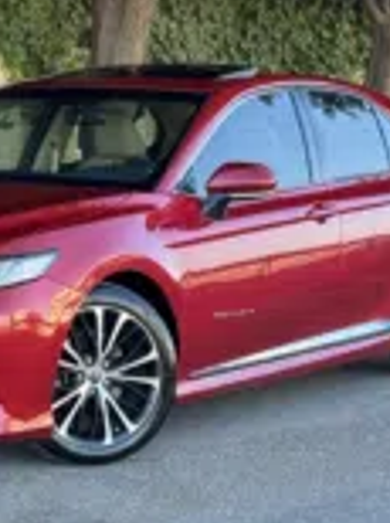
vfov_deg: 15.8
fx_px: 1883
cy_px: 187
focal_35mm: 125
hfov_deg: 11.8
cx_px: 44
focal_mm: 6.76
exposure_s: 1/284
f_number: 1.78
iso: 64
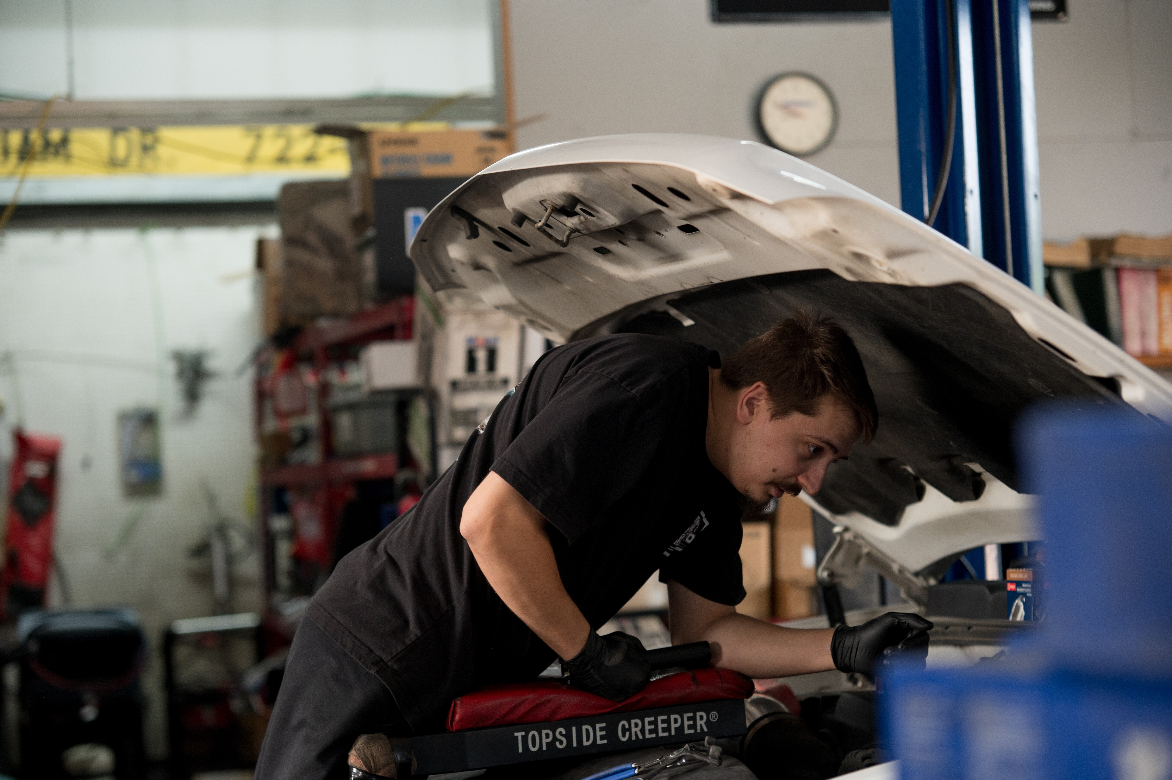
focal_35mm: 86
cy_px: 390
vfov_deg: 15.9
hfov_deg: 23.7
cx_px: 586
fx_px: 2798
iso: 800
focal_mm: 86
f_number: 2.8
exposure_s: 1/400
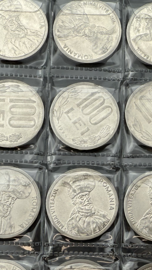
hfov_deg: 20.8
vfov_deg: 36.2
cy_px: 183
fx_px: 409
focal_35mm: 57
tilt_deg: -82.5
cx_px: 122
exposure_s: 1/218
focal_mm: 2.22
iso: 40
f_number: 2.2
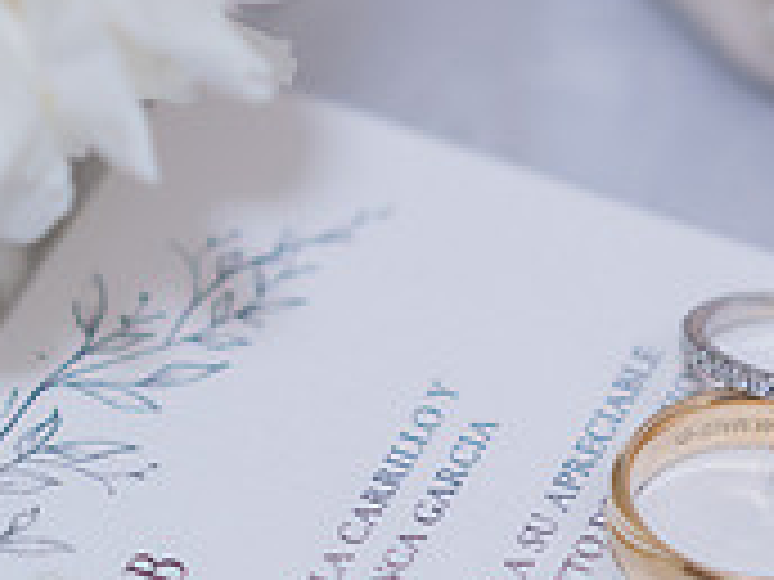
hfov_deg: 4.8
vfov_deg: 3.6
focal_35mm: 413
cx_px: 792
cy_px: 461
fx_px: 9235
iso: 320
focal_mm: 85
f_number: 2
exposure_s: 1/125
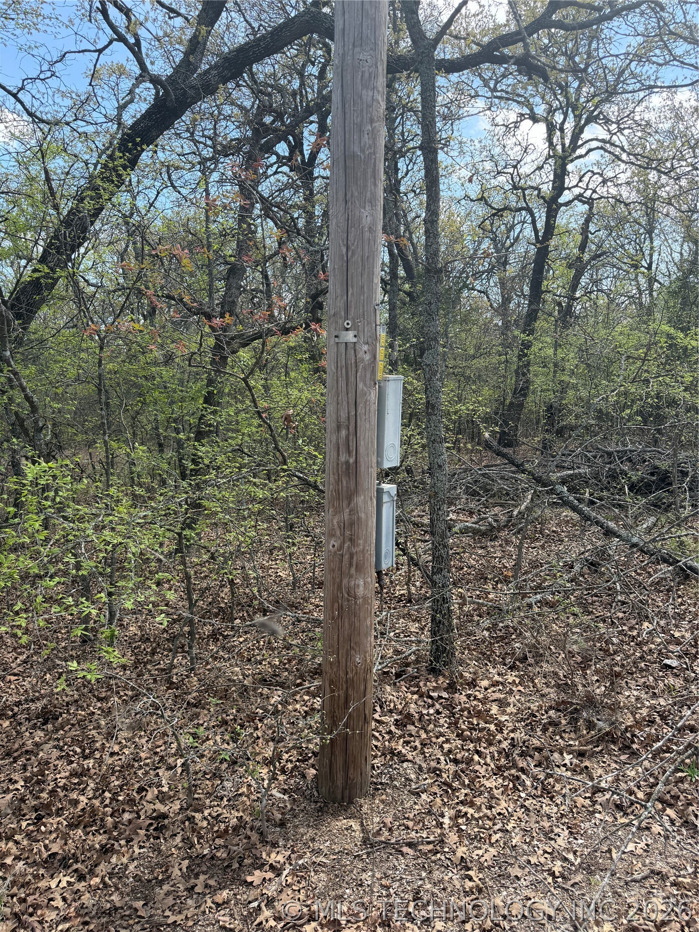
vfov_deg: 71.6
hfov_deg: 56.8
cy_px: 466
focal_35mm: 24
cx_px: 350
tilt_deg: -5.1
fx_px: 646
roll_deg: +2.0
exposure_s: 1/1464
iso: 100
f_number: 1.78
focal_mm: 6.76
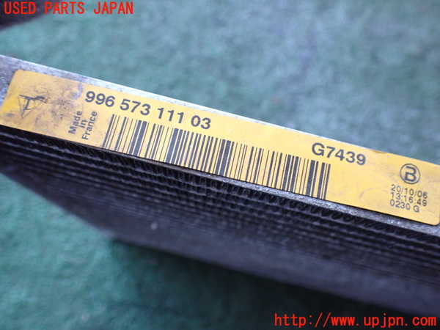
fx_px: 381
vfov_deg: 46.8
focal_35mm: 30
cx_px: 220
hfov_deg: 60.0
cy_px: 165
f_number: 2.3
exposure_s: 1/100
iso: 800
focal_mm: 5.4
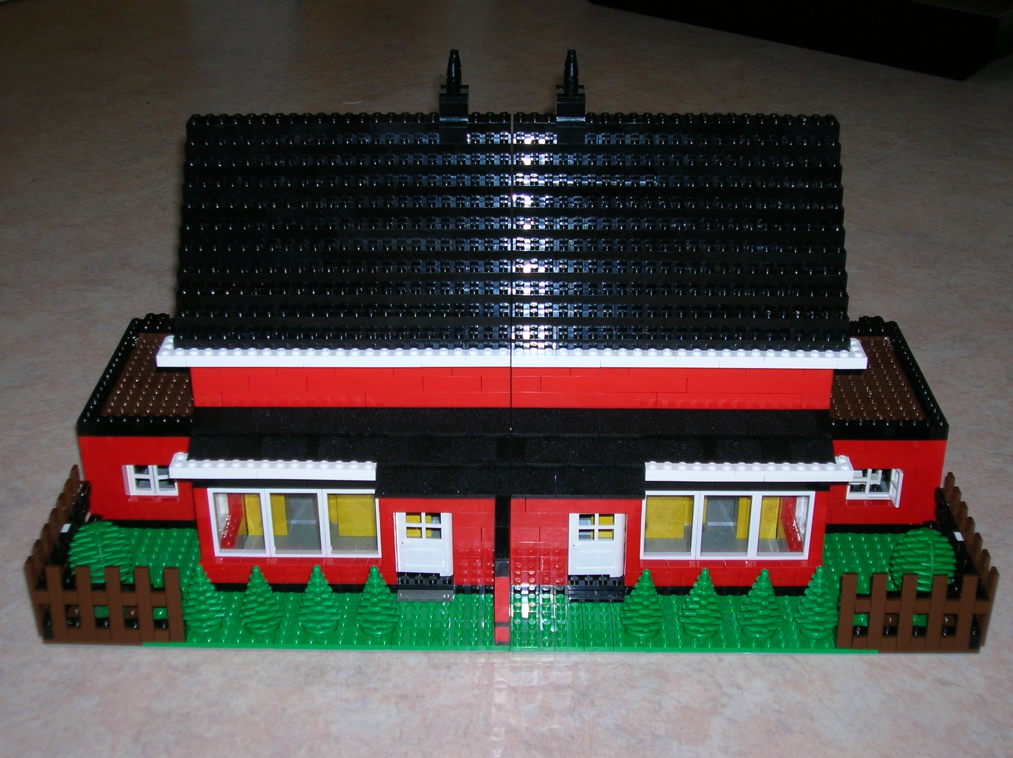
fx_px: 1462
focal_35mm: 50
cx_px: 506
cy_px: 379
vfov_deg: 29.1
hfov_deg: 38.2
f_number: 3.3
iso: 50
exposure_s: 1/60.1
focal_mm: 8.4
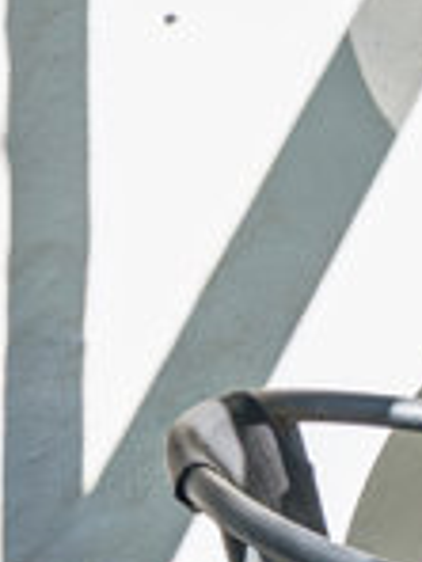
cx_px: 509
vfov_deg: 10.8
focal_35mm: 182
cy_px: -9
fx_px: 2958
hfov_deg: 8.1
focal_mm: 35
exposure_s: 1/200
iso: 100
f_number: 5
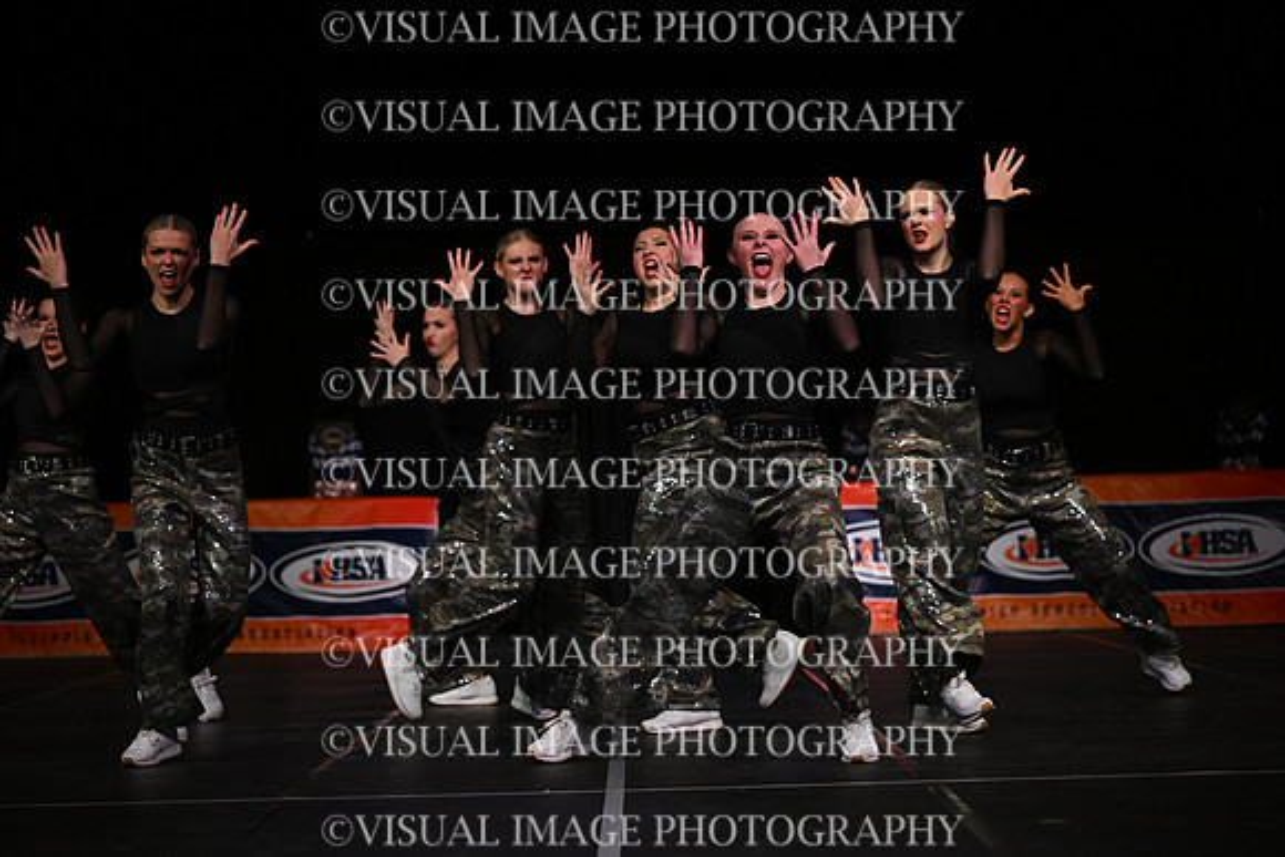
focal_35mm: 120
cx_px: 642
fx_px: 4284
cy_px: 428
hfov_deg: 17.1
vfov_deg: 11.4
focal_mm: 120
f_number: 4
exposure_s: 1/1000
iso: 6400
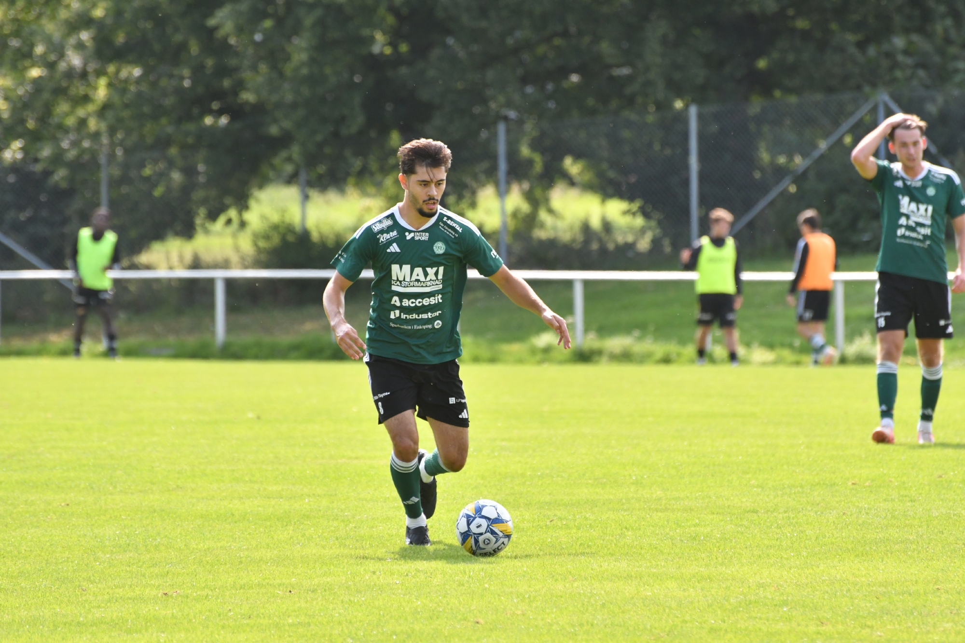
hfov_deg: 5.5
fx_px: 10051
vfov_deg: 3.7
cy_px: 322
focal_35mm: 375
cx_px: 482
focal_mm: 250
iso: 1000
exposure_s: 1/2000
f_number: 6.3
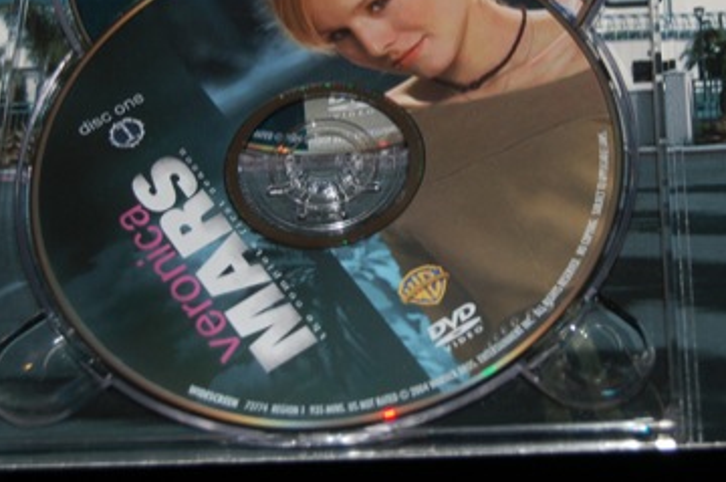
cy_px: 66
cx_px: 371
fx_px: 2414
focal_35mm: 120
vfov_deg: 11.3
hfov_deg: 17.1
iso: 200
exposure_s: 1/60
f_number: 5.3
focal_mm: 45
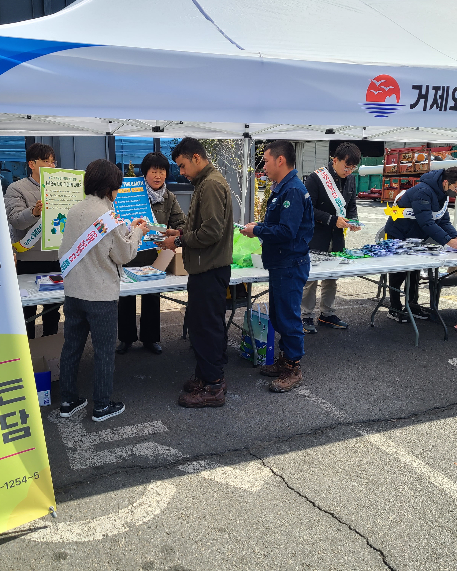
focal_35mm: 34
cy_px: 284
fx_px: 575
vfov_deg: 52.8
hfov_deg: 43.3
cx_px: 205
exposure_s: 1/967
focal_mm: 5.4
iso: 40
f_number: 1.8
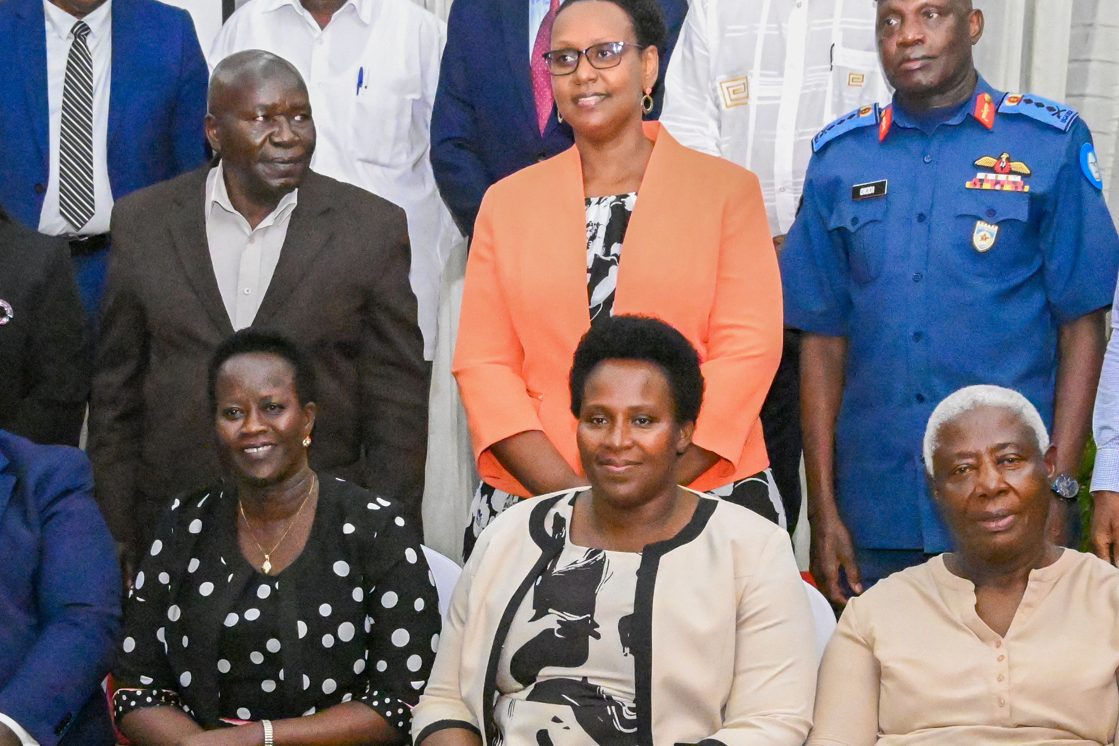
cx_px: 572
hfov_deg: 24.5
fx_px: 2580
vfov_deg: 16.3
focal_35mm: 83
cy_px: 598
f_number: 7.1
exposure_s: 1/1600
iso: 25600
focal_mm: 35
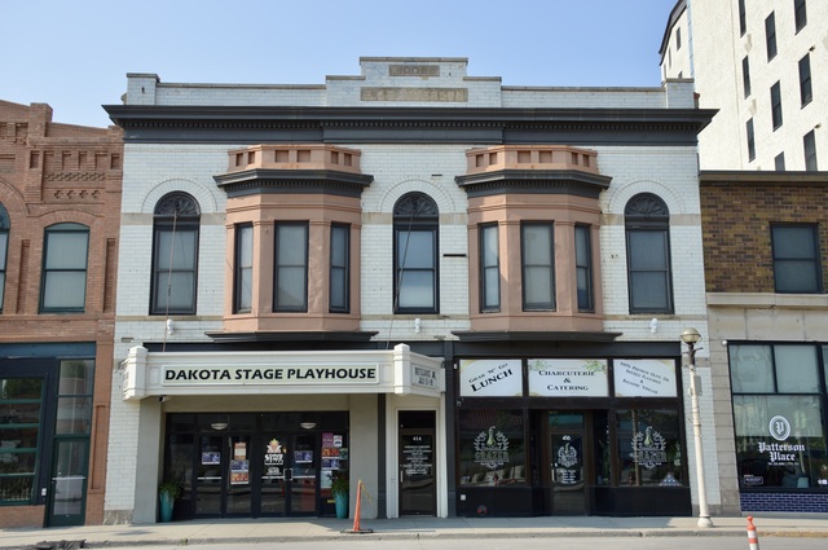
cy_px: 275
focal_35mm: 39
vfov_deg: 34.1
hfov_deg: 49.6
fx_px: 896
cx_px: 414
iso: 100
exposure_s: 1/250
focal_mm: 26
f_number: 8
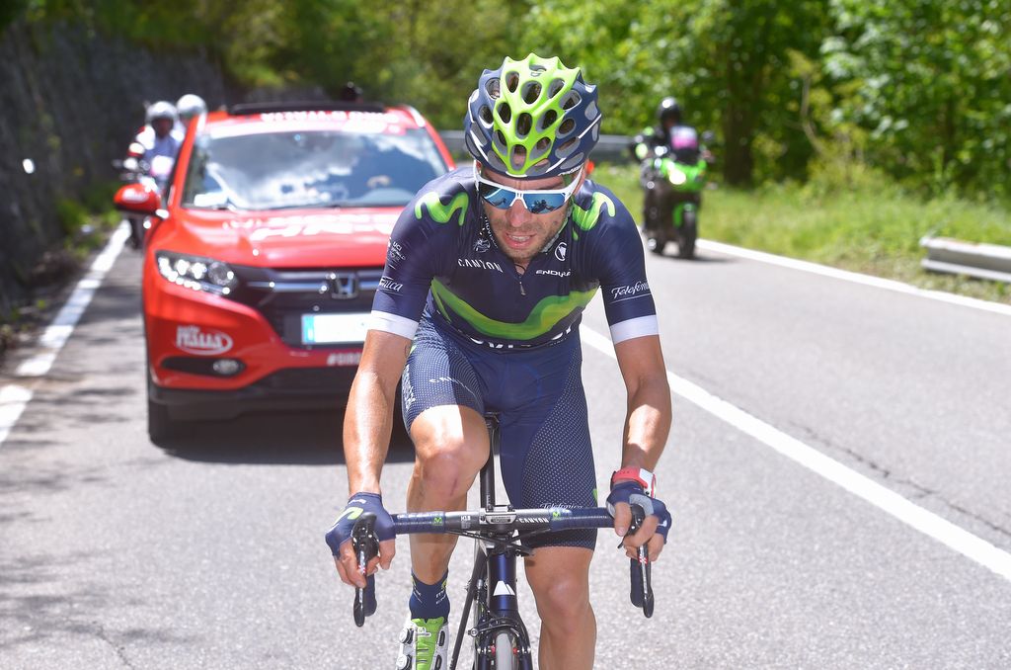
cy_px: 335
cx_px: 506
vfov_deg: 16.0
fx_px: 2382
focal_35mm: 85
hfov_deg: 24.0
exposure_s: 1/640
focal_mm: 85
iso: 320
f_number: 7.1
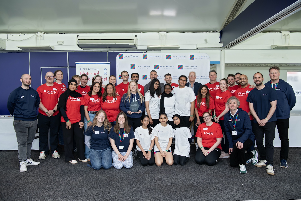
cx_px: 150
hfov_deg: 60.3
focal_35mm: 31
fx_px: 259
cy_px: 100
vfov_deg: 42.3
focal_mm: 31
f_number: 5.6
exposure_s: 1/60
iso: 1600
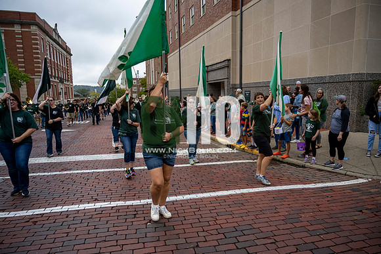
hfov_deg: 73.7
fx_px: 254
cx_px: 190
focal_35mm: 24
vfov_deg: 53.2
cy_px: 127
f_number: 4
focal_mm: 24
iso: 640
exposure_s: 1/1600
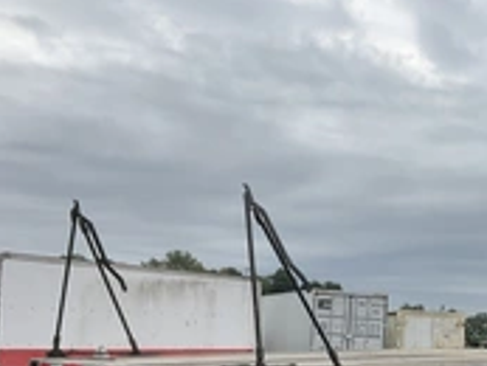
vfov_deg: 21.7
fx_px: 943
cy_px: 279
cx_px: 445
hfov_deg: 27.8
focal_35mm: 67
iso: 25
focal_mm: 3
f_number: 1.8
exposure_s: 1/1577
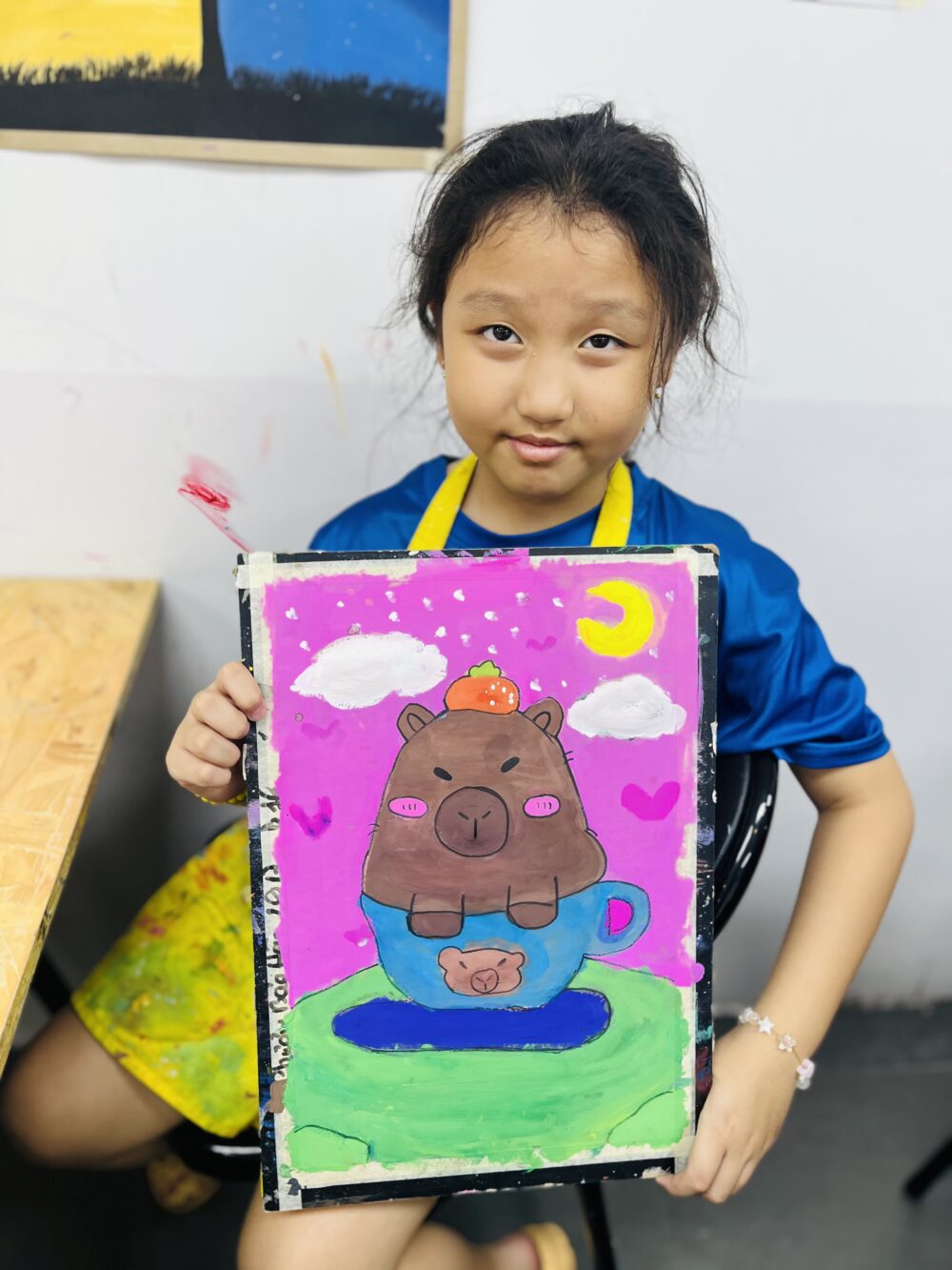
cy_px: 635
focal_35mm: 26
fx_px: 953
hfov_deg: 53.1
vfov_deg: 67.3
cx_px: 476
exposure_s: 1/100
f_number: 1.6
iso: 50
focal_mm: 5.1
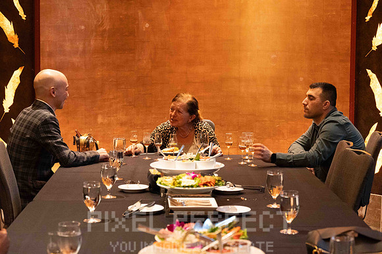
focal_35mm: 85
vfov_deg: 16.1
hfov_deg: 23.9
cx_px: 191
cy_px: 127
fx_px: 901
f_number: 6.3
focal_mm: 85
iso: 10000
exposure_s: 1/60
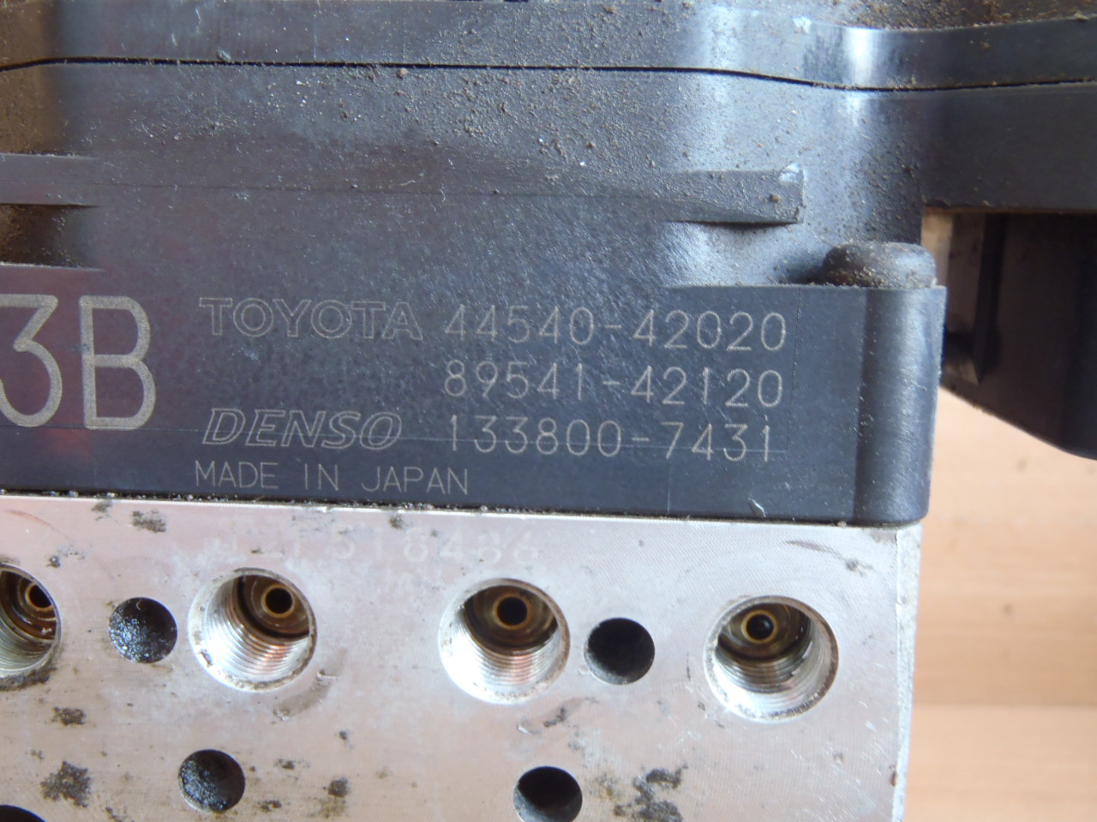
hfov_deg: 50.1
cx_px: 548
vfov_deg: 38.7
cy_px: 411
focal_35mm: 37
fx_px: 1173
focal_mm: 6.64
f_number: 4.7
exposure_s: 1/8
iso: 200
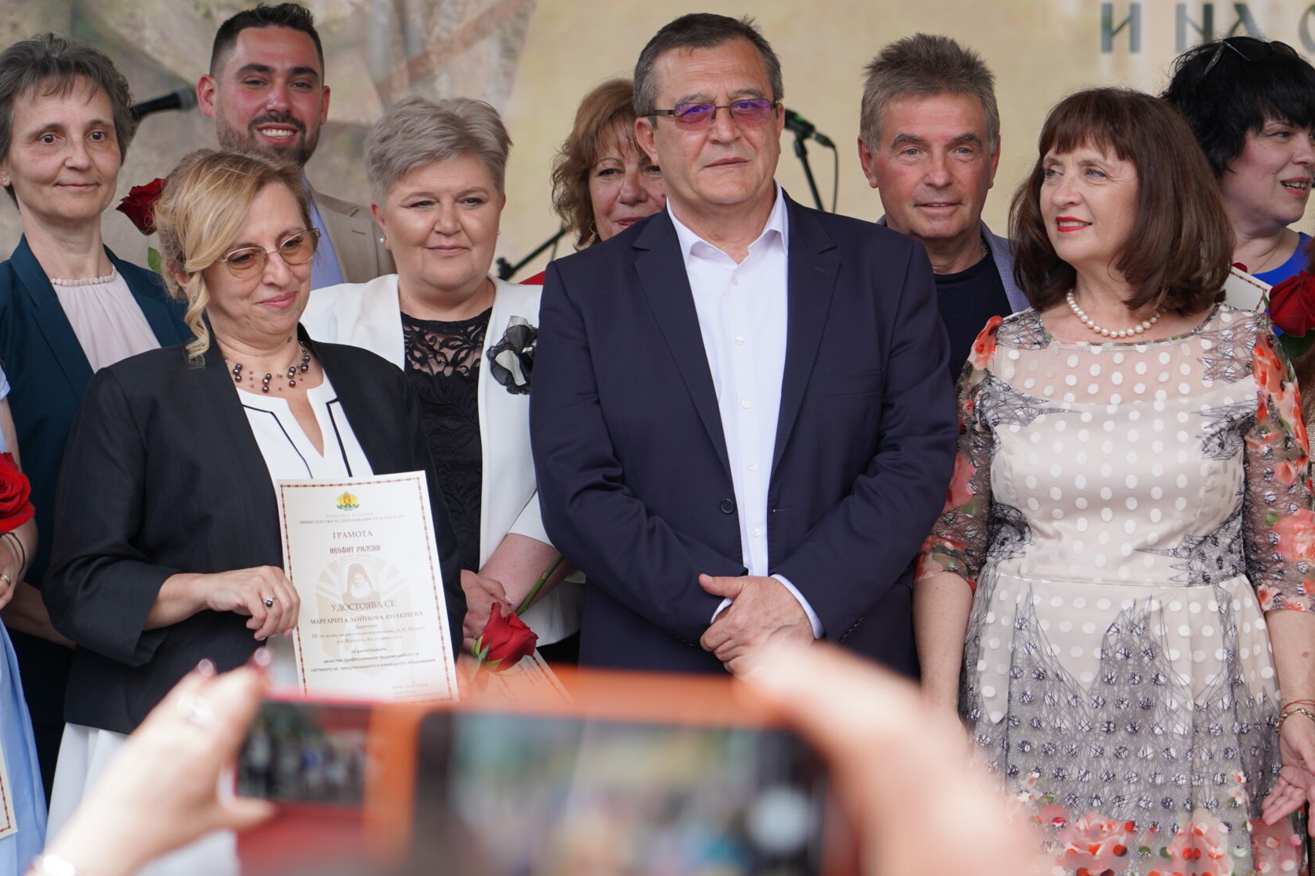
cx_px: 772
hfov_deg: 12.8
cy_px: 330
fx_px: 5880
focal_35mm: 161
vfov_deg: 8.5
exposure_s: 1/160
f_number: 4
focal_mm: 105
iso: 125
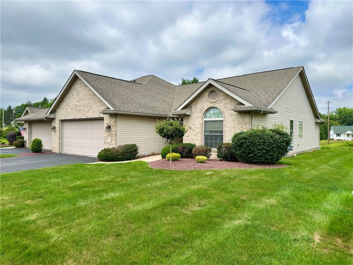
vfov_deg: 56.8
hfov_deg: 71.6
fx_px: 245
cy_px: 132
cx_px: 176
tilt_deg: -0.1
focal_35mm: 24
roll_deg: -1.0
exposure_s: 1/2660
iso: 80
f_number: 1.78
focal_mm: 6.86
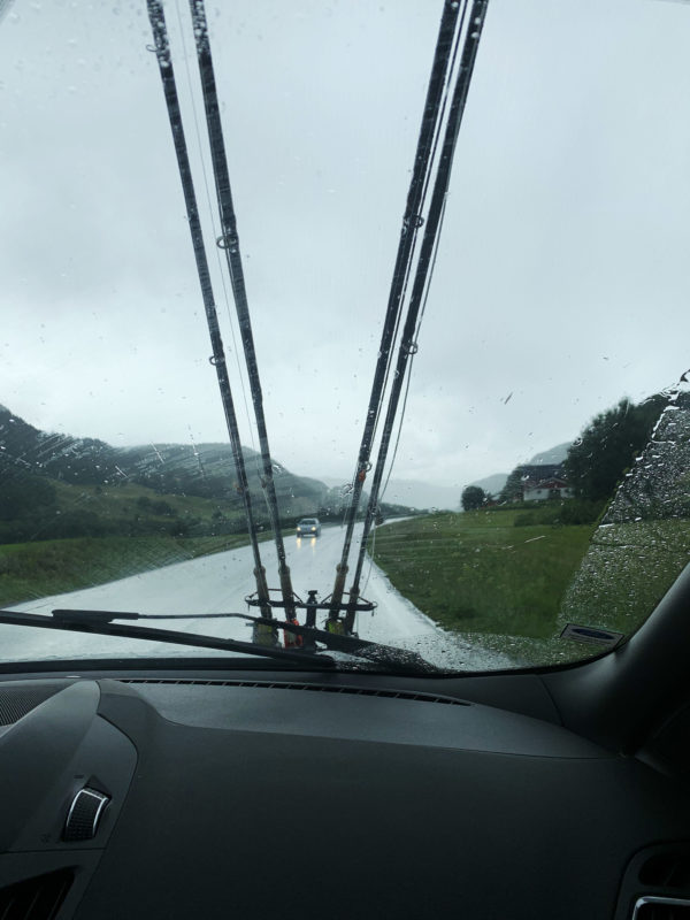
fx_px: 691
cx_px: 345
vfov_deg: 67.3
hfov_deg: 53.1
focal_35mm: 26
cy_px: 460
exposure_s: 1/1205
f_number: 1.8
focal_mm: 4.25
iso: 25
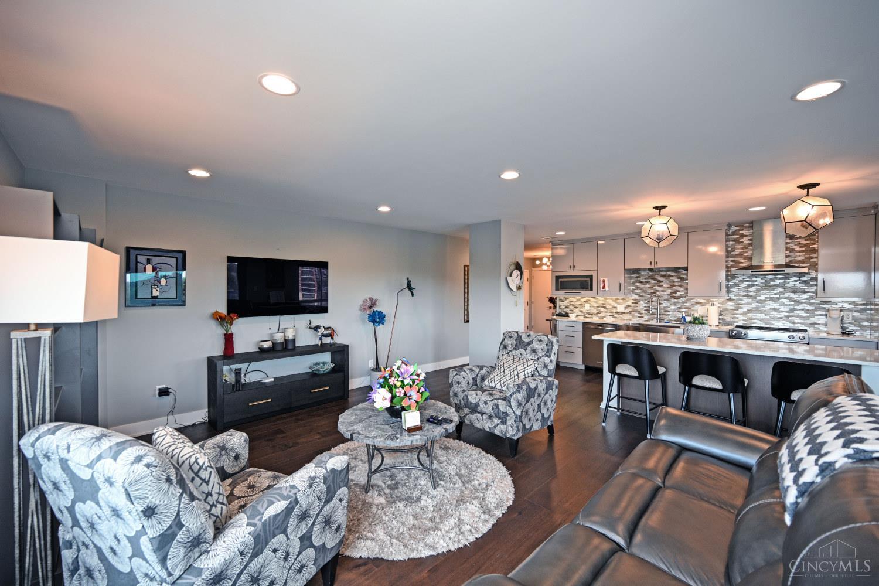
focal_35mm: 14
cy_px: 293
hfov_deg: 104.3
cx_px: 440
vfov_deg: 81.2
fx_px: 342
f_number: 4
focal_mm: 14
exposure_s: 1/60
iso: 400
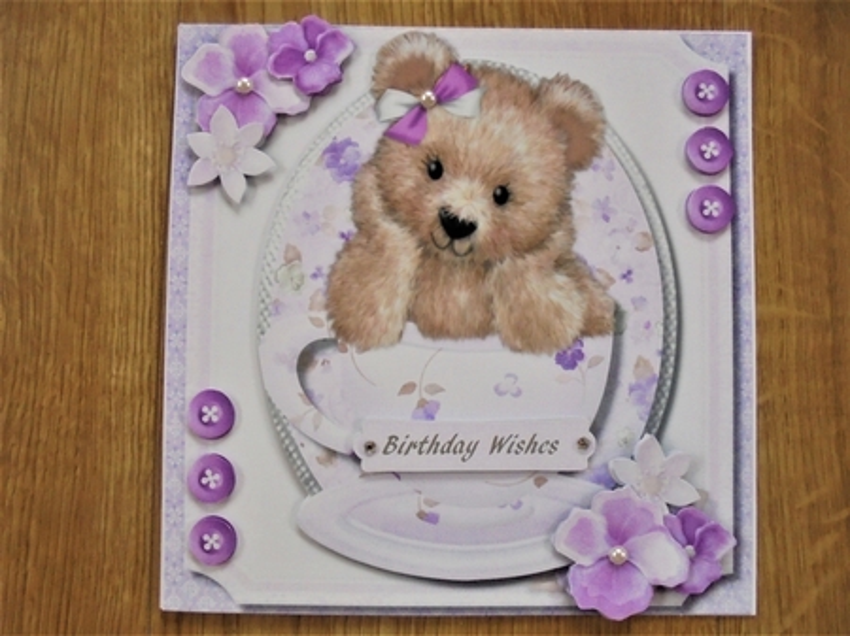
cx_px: 425
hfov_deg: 67.3
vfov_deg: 53.0
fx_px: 638
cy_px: 318
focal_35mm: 26
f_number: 3.5
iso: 400
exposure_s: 1/125
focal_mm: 4.6
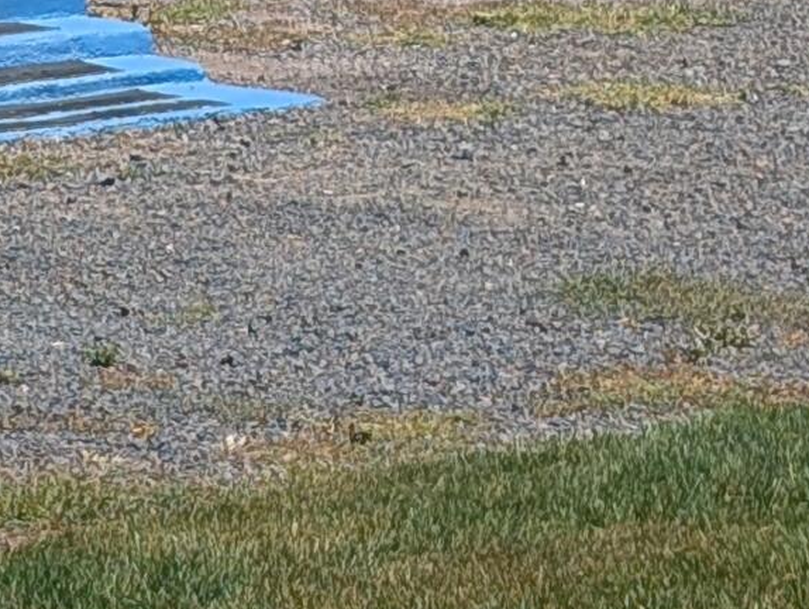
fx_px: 5990
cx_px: -327
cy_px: -630
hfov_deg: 7.6
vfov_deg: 5.7
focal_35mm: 256
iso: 22
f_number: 1.68
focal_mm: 6.9
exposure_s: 1/1323
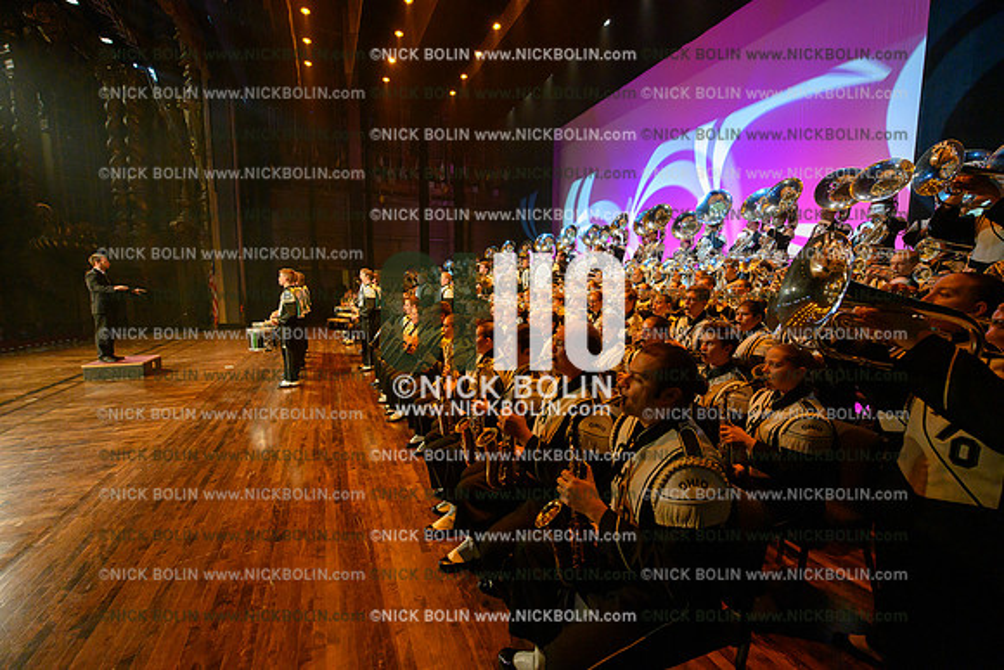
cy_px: 335
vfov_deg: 81.2
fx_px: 391
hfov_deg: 104.2
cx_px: 502
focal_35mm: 14
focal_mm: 14
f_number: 5
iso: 8000
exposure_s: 1/160
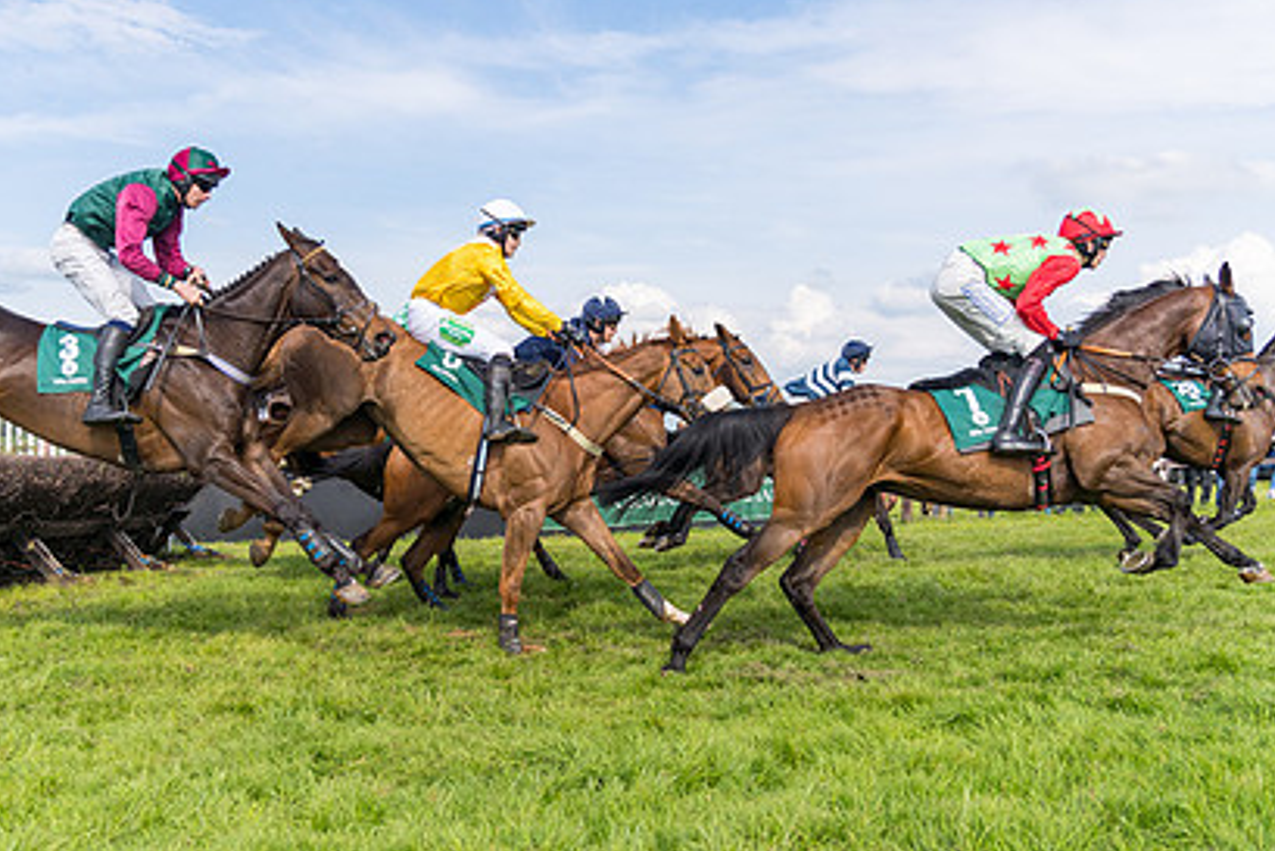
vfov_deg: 38.9
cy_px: 457
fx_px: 1205
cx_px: 592
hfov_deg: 55.7
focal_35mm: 34
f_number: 4
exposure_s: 1/3200
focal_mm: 24
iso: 320
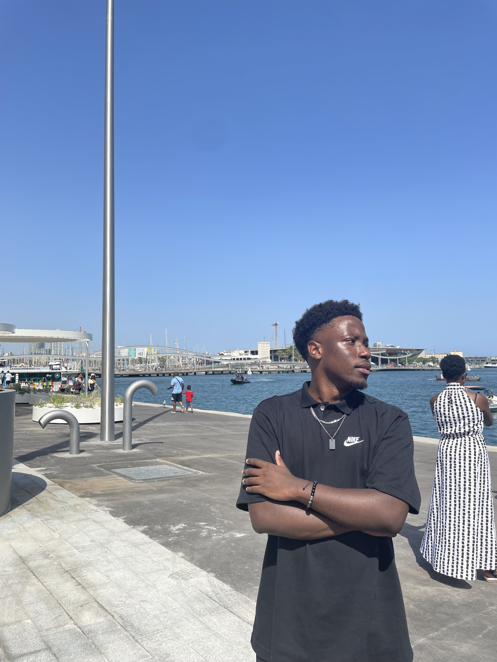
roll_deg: +0.5
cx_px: 248
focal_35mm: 26
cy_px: 331
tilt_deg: +6.1
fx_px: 498
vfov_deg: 67.3
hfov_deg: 53.1
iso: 32
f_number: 1.6
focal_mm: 4.2
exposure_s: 1/4000
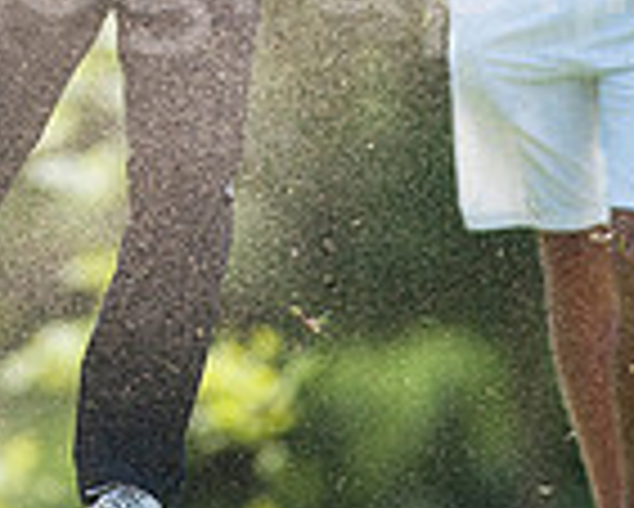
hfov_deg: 1.7
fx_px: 21706
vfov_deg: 1.3
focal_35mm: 1156
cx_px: 171
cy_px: -270
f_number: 4
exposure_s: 1/1600
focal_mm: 300
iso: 400
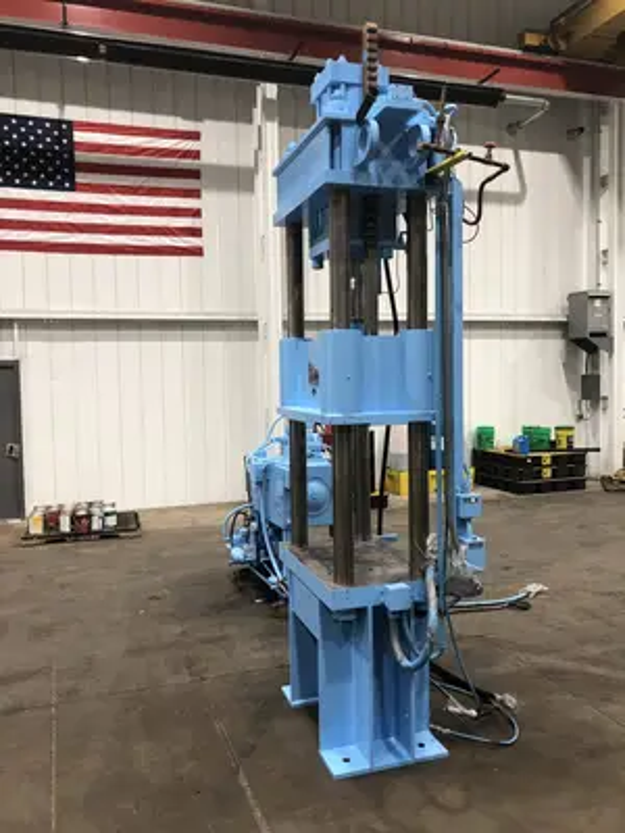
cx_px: 312
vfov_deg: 63.4
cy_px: 416
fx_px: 674
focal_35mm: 28
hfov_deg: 49.7
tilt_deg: -1.1
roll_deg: -0.1
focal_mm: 4
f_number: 1.8
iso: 32
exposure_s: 1/30
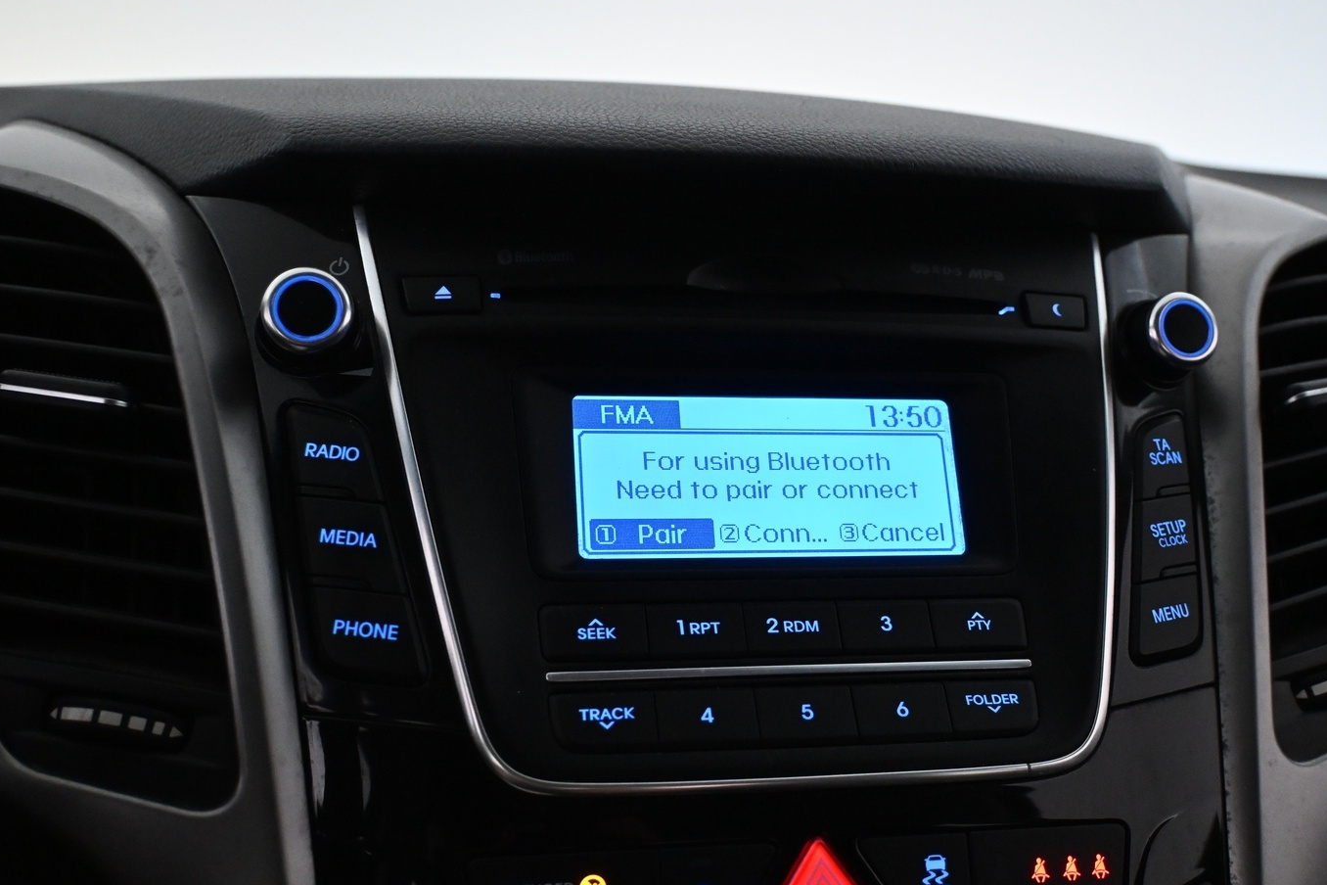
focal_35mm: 44
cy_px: 458
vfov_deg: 30.6
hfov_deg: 44.5
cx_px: 746
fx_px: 1618
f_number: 4.2
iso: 3200
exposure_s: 1/125
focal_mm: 24.5
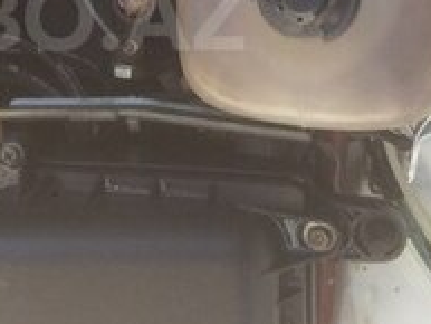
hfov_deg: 19.3
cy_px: 17
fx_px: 1233
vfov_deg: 14.8
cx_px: 16
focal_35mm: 99
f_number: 2.2
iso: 32
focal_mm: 4.15
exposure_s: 1/373
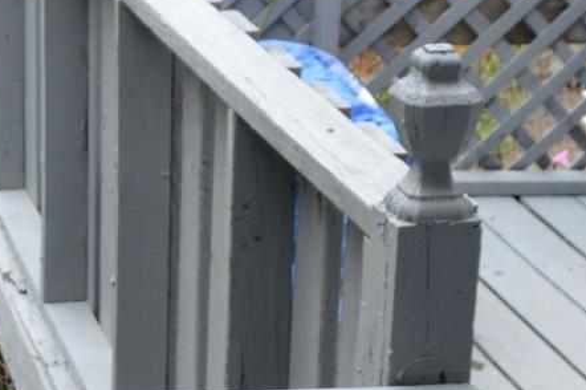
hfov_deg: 15.6
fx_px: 2033
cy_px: 290
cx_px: -168
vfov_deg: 10.9
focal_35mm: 125
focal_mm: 18
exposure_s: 1/125
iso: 140
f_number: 5.6
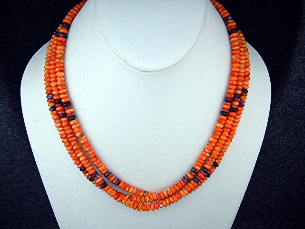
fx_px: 264
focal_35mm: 30
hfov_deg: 60.0
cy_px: 114
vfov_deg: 46.8
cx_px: 152
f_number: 3.5
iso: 160
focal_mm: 5.4
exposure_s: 1/51.7
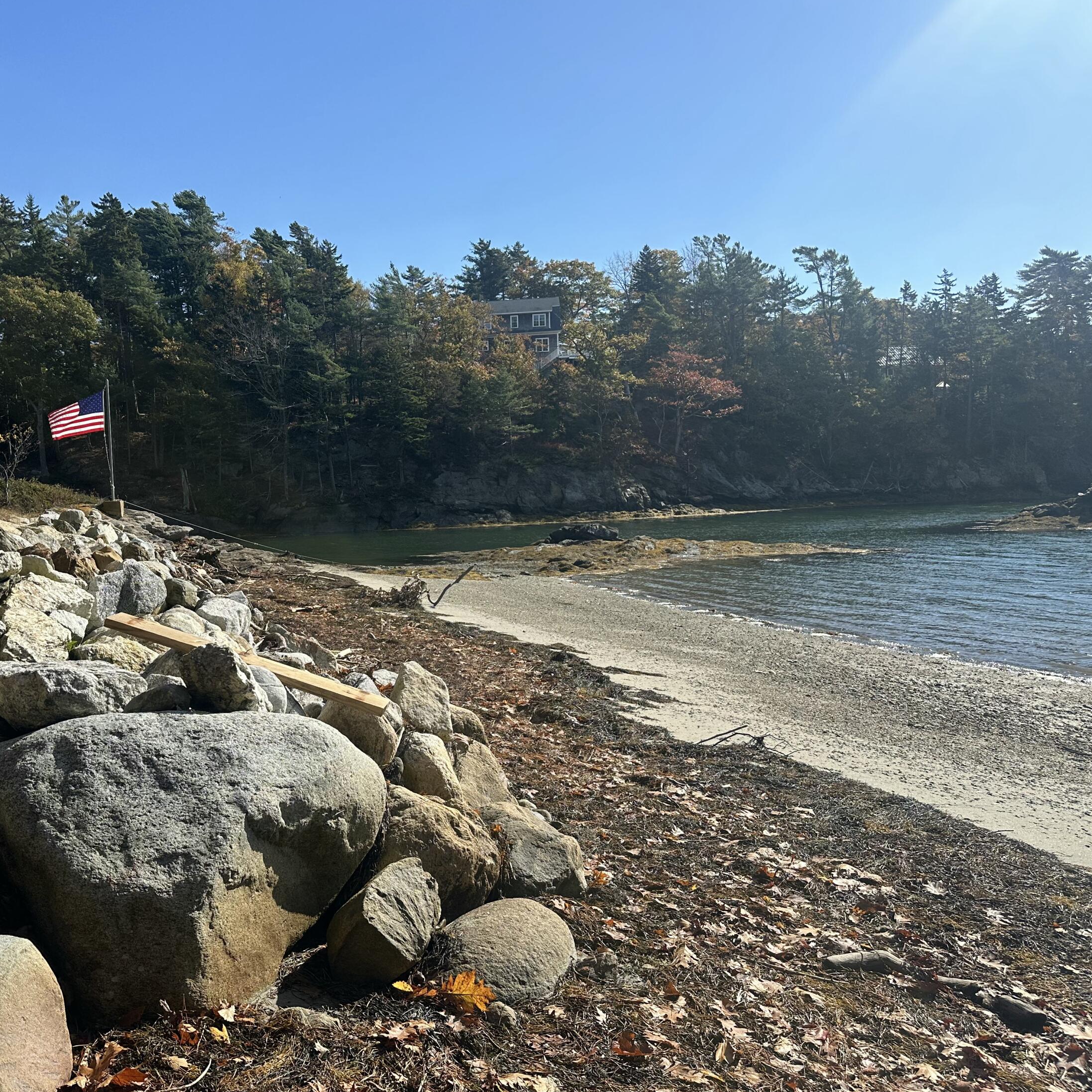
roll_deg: +3.7
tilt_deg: -2.7
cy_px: 546
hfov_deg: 55.0
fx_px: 1035
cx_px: 412
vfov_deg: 55.6
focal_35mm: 29
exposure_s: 1/4184
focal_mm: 6.86
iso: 80
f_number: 1.78
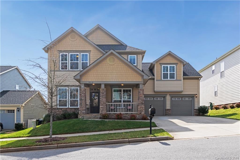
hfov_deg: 81.2
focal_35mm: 21
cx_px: 120
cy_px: 80
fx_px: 140
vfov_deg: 59.5
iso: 200
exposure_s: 1/2500
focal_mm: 14
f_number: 8
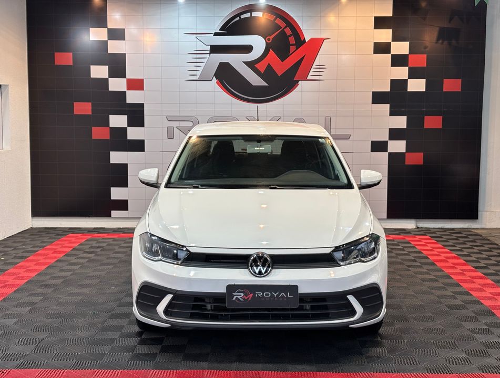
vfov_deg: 28.2
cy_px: 189
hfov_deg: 36.7
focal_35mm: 52
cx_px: 250
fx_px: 754
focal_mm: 5.96
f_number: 1.6
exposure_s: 1/60
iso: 32
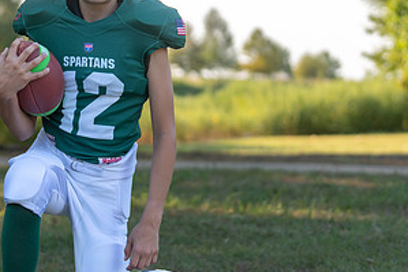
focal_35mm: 136
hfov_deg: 15.0
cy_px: 117
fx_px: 1540
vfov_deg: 10.1
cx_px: 97
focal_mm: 70
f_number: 2.8
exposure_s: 1/320
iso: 100
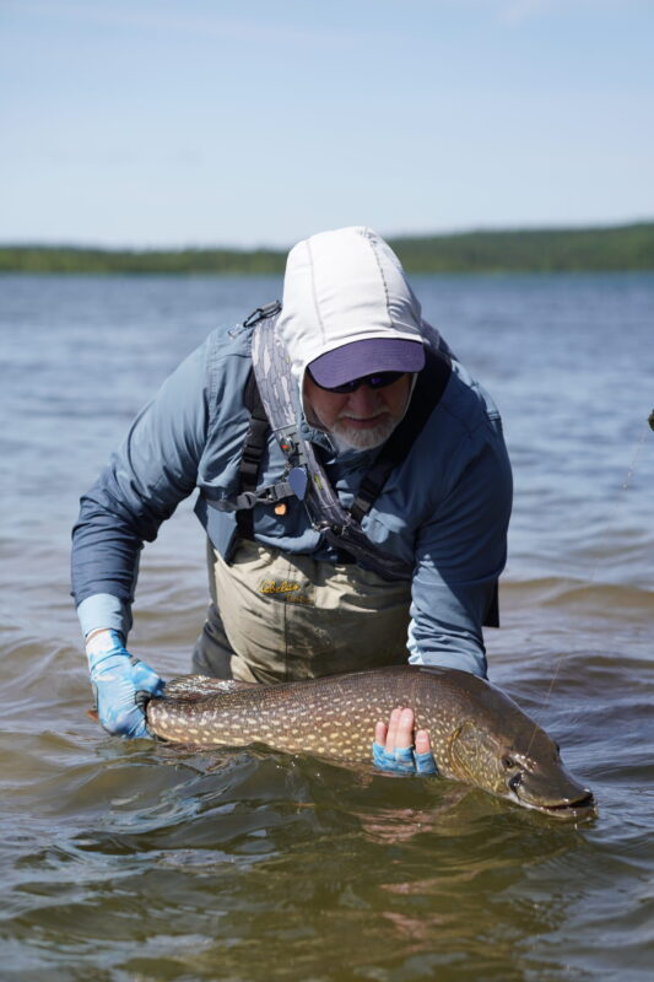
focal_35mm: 84
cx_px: 327
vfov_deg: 24.2
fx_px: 2290
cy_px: 491
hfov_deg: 16.3
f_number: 2.5
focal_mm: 56
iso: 100
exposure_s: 1/2500
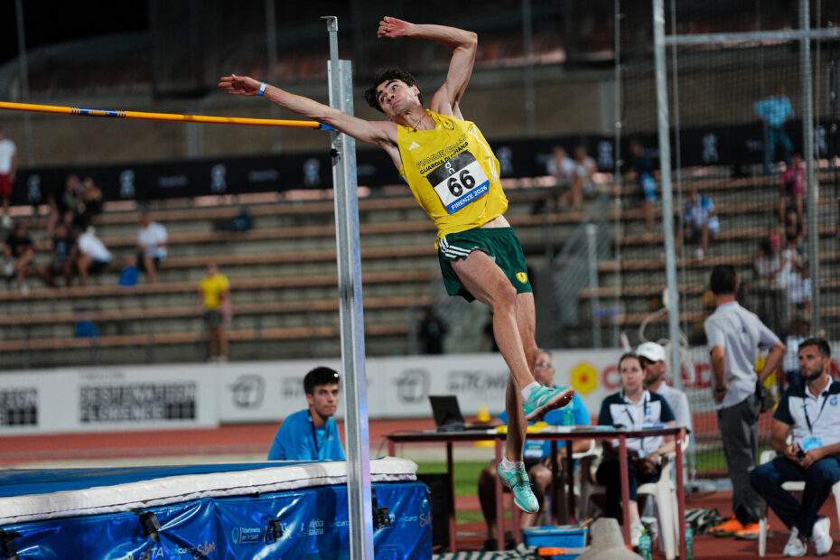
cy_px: 280
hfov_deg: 12.0
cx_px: 420
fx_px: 3990
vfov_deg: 8.0
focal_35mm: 171
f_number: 2.8
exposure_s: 1/1000
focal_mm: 171
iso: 2500
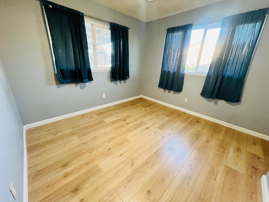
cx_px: 134
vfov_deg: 89.9
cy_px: 101
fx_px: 101
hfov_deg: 106.2
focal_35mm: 13
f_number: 1.8
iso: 320
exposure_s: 1/60
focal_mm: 1.57
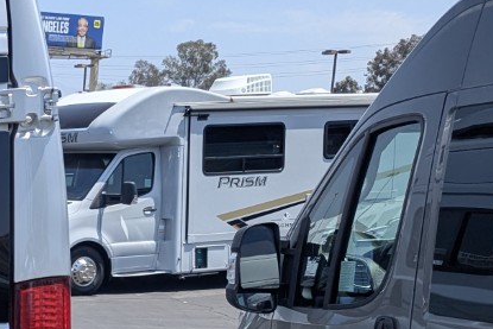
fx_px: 1151
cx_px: -317
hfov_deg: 19.7
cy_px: 303
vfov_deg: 16.1
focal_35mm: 84
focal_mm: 6.81
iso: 46
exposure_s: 1/1529
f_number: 1.85
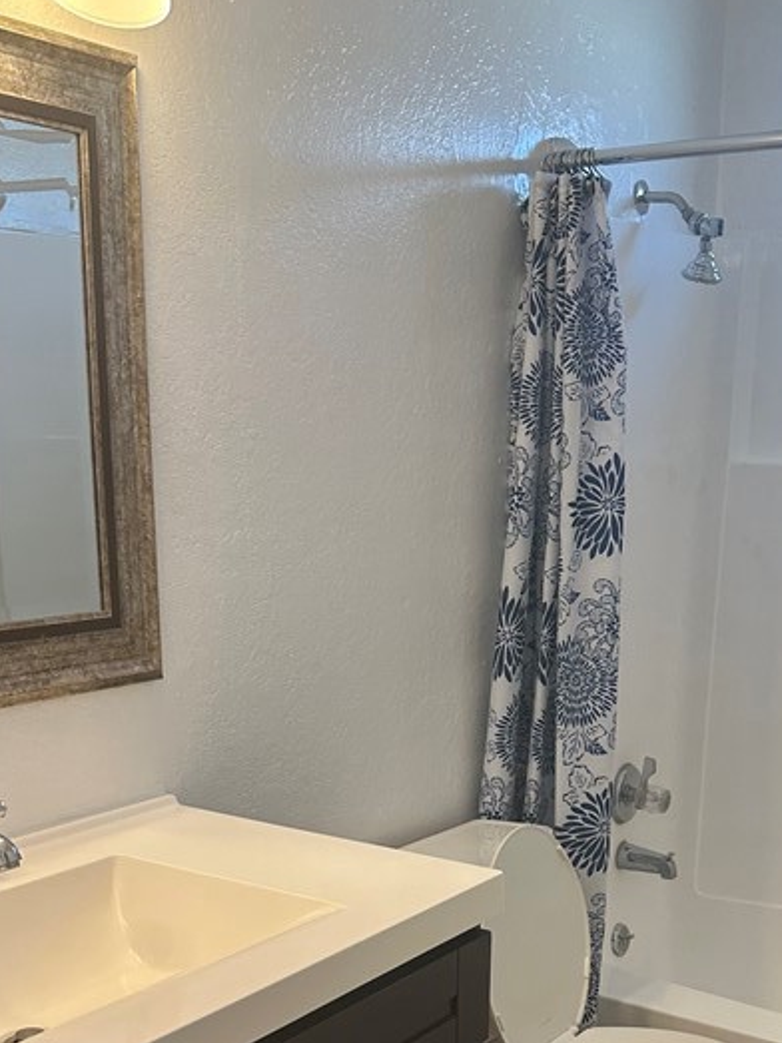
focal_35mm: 47
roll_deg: -1.5
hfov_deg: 30.7
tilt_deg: -17.9
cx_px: 491
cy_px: 868
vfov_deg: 38.6
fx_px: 1416
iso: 125
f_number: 1.78
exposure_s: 1/120
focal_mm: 6.86
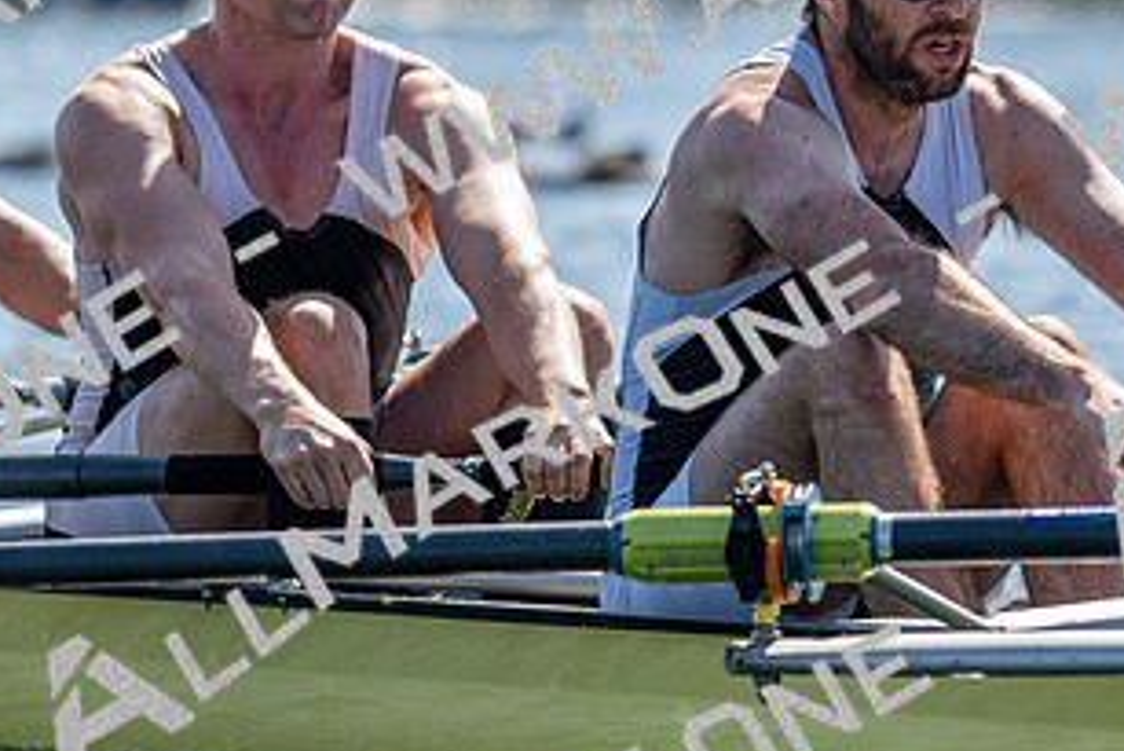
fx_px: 18616
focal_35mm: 596
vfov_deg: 2.3
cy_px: 229
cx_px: 791
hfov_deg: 3.5
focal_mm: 315
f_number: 6.3
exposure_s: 1/2000
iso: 400
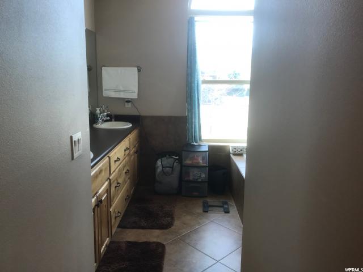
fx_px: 294
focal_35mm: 28
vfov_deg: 49.7
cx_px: 182
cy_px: 136
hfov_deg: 63.4
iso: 32
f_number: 1.8
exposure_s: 1/120
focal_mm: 3.99
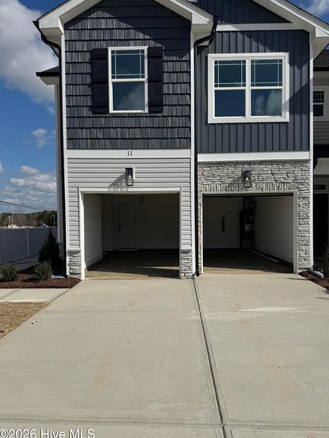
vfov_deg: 69.4
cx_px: 169
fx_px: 317
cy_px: 227
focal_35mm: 25
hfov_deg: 54.9
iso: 80
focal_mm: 6.76
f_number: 1.78
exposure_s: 1/10417
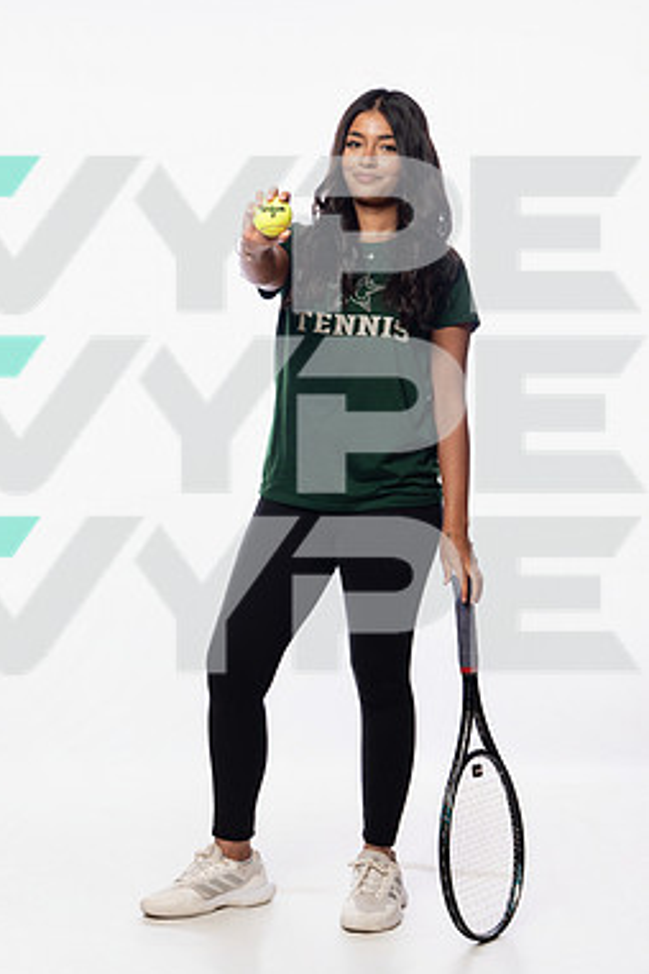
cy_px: 417
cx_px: 268
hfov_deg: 20.9
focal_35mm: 65
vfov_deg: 30.9
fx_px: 1758
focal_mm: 55
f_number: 5.6
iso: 640
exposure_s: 1/250
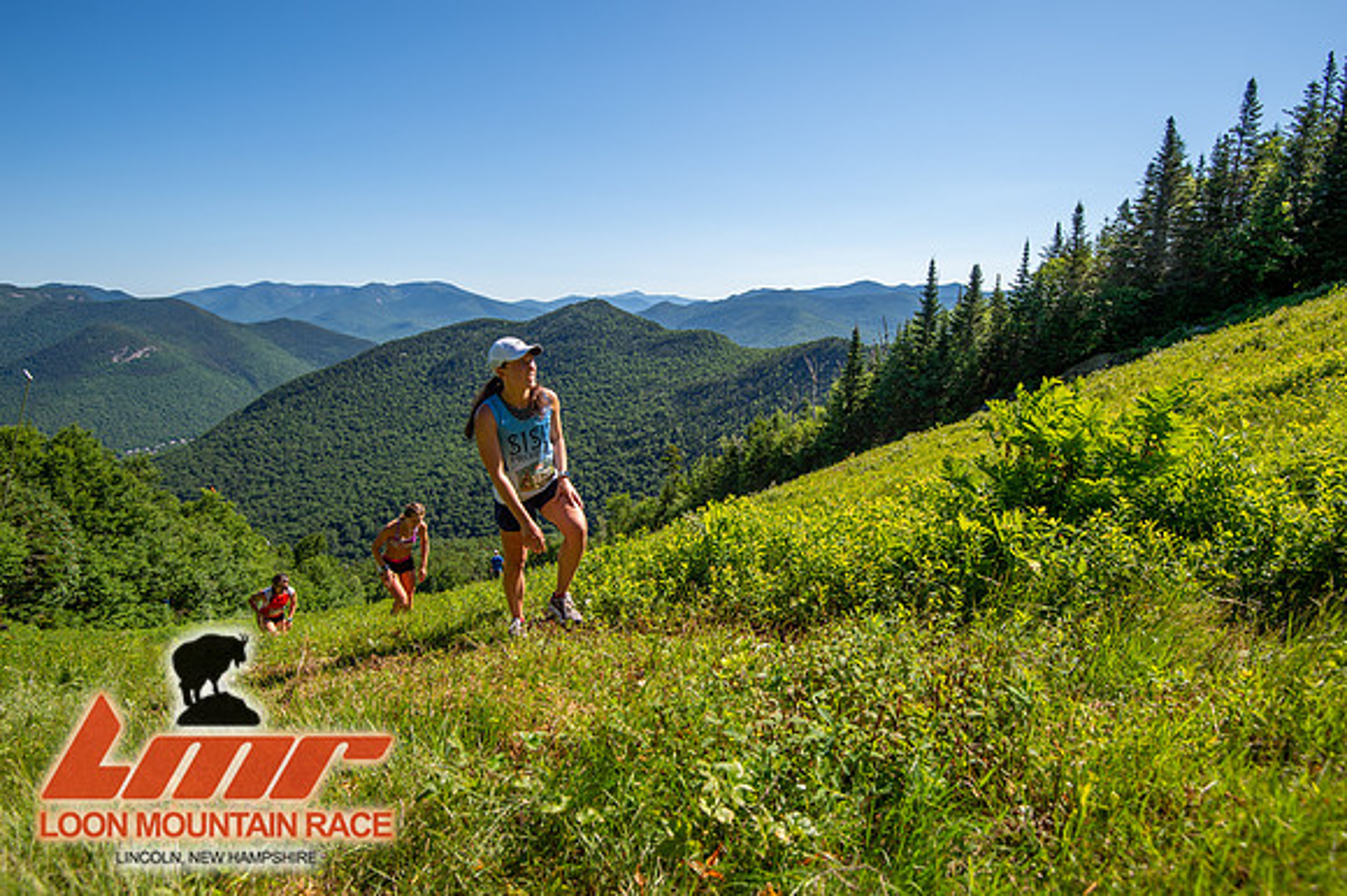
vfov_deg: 64.5
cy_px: 448
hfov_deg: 86.9
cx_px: 674
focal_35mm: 19
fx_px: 710
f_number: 5
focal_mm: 19
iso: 100
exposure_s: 1/640
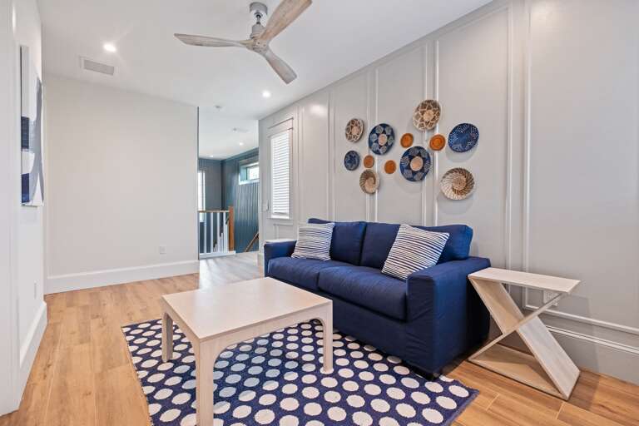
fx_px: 266
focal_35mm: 15
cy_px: 213
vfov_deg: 77.3
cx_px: 320
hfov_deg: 100.4
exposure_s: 1/13
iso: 1250
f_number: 5.6
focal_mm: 10
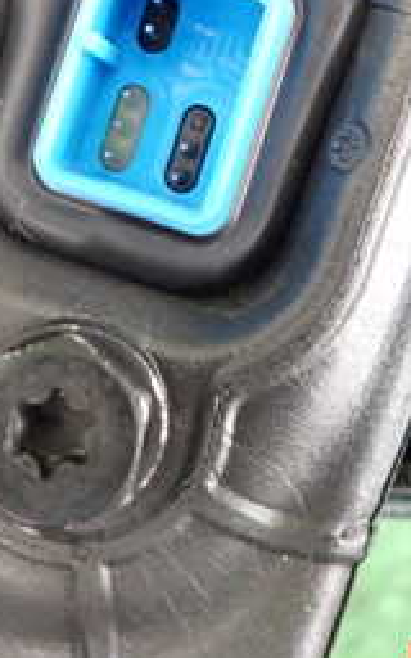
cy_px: 121
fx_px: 1111
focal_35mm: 62
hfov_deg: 21.0
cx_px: 218
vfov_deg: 32.0
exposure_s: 1/30
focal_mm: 4.5
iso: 500
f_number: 2
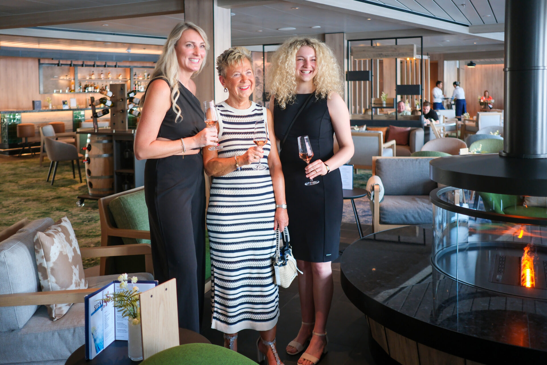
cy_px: 182
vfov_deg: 37.9
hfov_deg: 54.4
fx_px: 532
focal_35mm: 35
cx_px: 274
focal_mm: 23
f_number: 2
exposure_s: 1/100
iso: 800
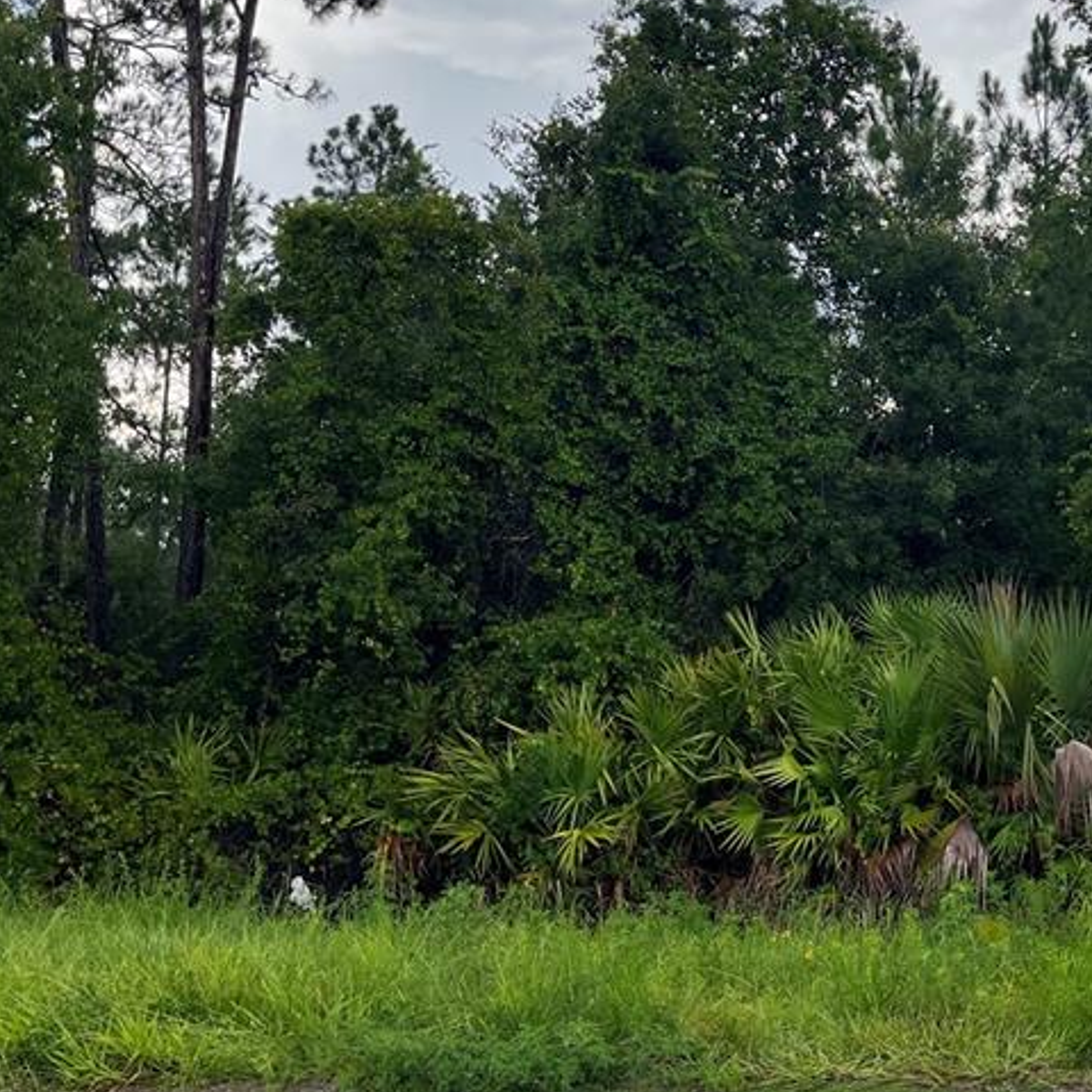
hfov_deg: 33.1
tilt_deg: +7.2
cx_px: 958
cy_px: 364
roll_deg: -0.6
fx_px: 1749
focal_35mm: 49
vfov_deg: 34.4
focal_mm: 5.1
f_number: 1.6
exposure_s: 1/1163
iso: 50
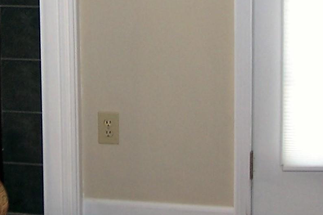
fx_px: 1148
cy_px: -96
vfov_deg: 10.4
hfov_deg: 15.9
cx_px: 64
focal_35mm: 128
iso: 80
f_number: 2.8
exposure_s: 1/60
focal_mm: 6.3
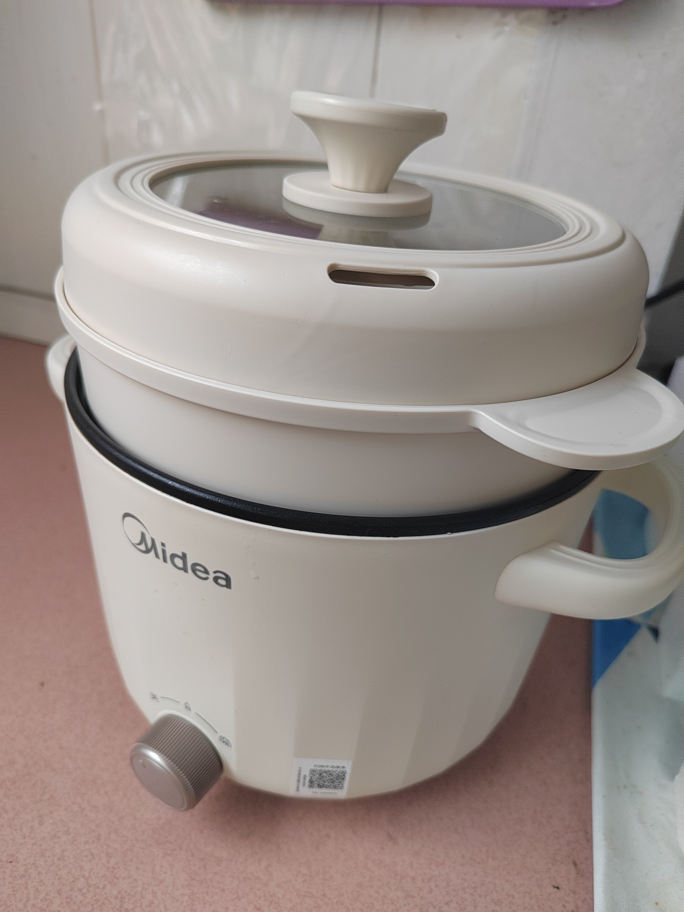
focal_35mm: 23
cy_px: 456
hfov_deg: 58.9
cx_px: 342
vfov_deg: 73.9
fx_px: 606
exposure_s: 1/100
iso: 1316
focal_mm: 5.52
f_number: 1.9
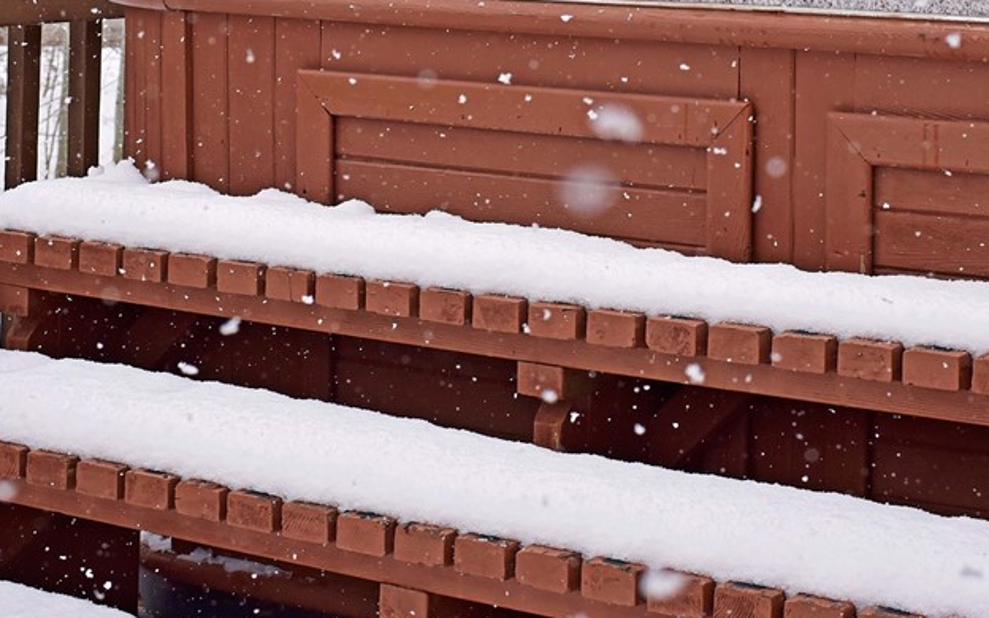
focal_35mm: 97
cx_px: 506
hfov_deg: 21.4
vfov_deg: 13.2
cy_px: -67
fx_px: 2614
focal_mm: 35
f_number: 7.1
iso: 500
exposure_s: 1/1600
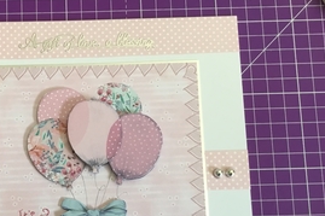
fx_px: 487
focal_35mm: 54
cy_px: 179
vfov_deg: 24.5
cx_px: 60
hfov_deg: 35.6
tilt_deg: -82.2
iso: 64
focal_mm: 3.3
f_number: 2.4
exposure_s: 1/33
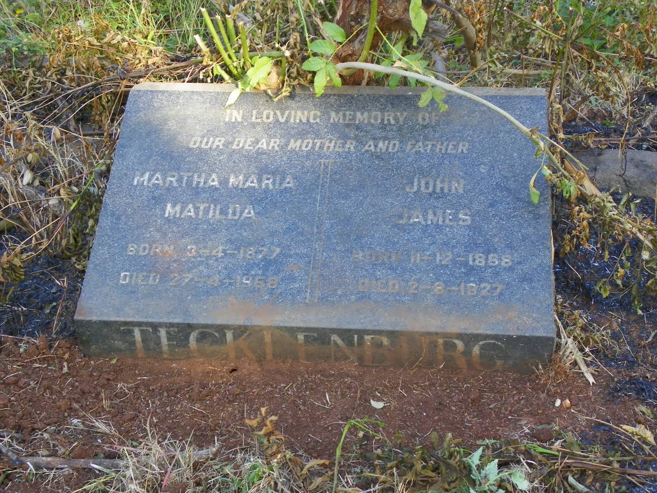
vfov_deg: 26.1
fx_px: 1063
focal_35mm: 56
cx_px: 328
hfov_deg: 34.3
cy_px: 246
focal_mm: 9.9
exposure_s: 1/50
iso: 64
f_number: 3.5
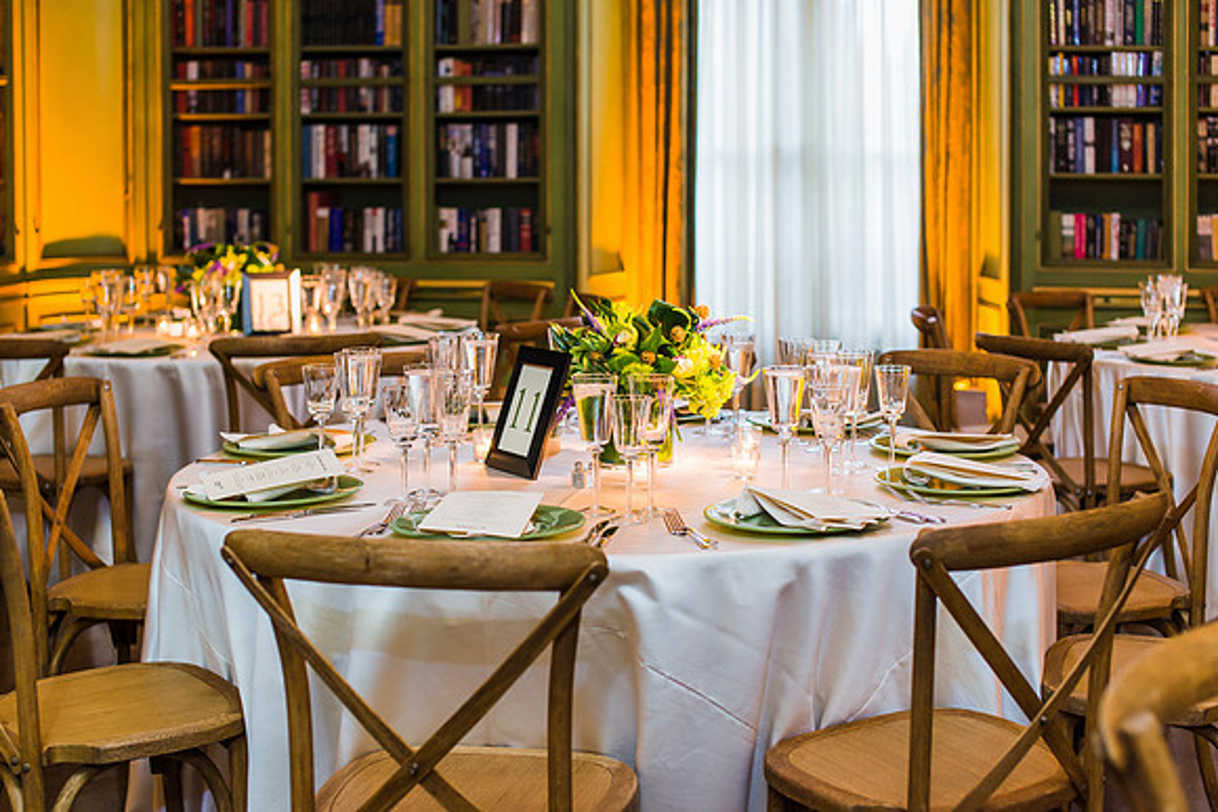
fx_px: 1692
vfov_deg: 27.0
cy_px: 406
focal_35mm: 50
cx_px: 609
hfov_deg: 39.6
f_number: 2.5
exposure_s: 1/60
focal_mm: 50
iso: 800
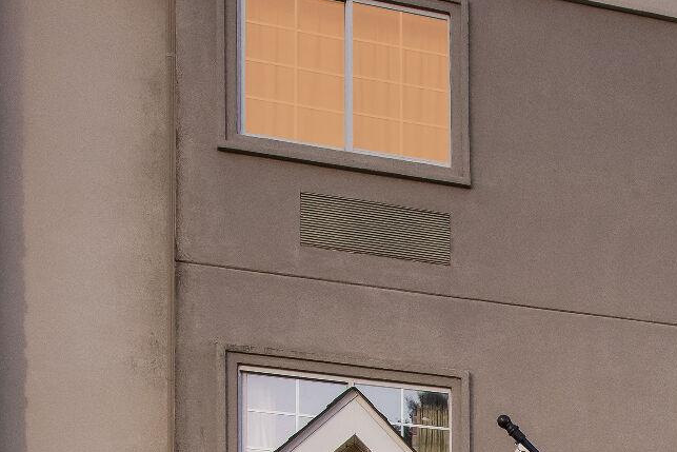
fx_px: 1580
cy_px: 951
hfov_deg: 21.0
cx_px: 972
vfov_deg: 13.5
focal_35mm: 84
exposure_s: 1/6
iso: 400
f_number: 8
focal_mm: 18
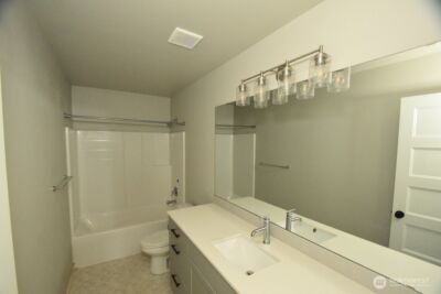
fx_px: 184
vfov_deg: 77.4
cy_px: 147
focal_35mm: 15
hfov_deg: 100.4
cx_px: 220
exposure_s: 1/60
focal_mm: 10
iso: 6400
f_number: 4
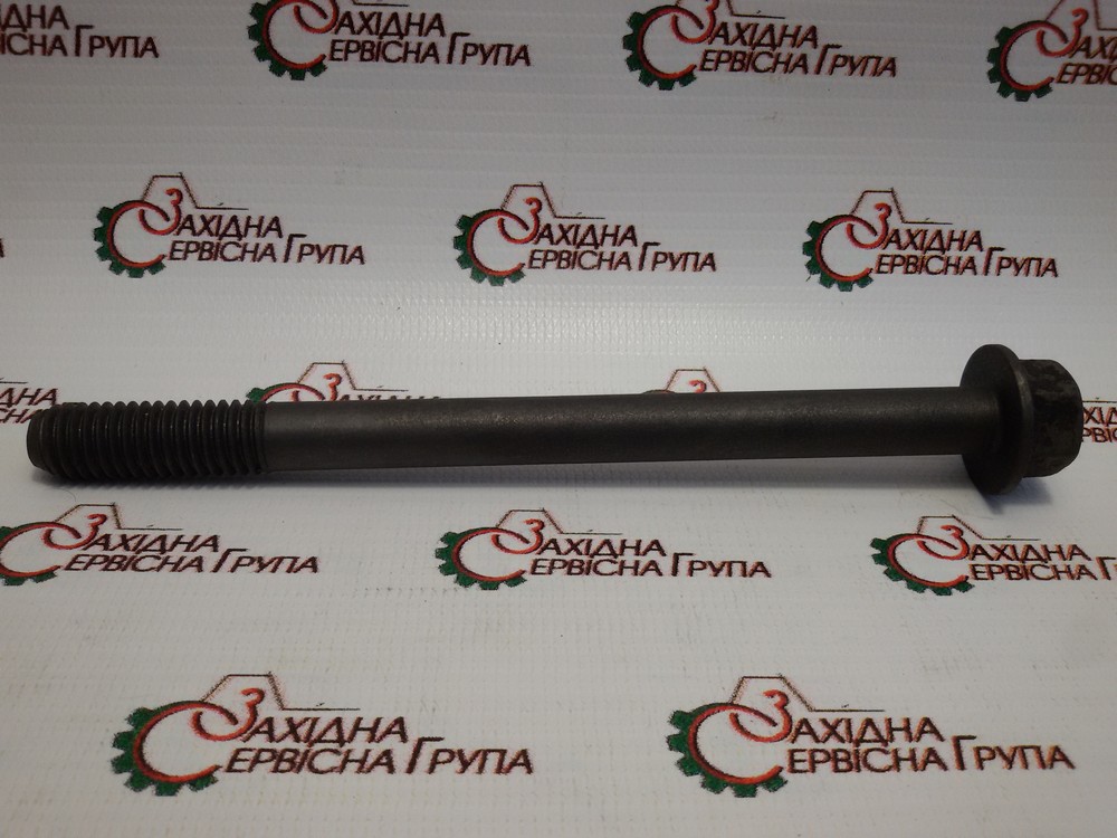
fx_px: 1000
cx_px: 558
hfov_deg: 58.4
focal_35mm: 31
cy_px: 419
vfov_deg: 45.4
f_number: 2.4
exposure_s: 1/100
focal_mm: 2.93
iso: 50
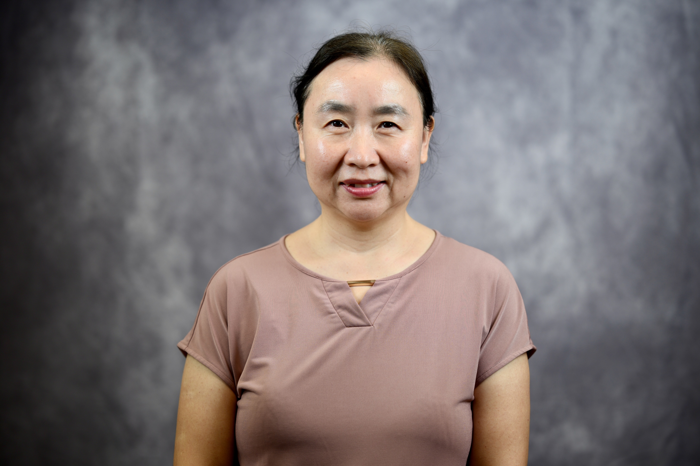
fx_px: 1653
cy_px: 233
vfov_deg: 16.1
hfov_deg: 23.9
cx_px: 350
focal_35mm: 85
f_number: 1.8
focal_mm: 85
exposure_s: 1/80
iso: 100
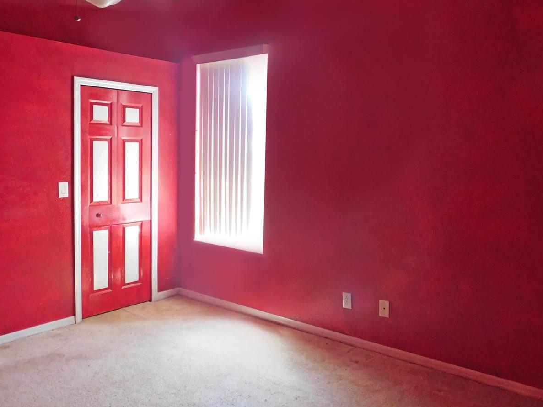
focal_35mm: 31
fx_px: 486
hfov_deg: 58.2
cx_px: 304
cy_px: 179
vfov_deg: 45.3
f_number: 3
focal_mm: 4
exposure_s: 1/10
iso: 400
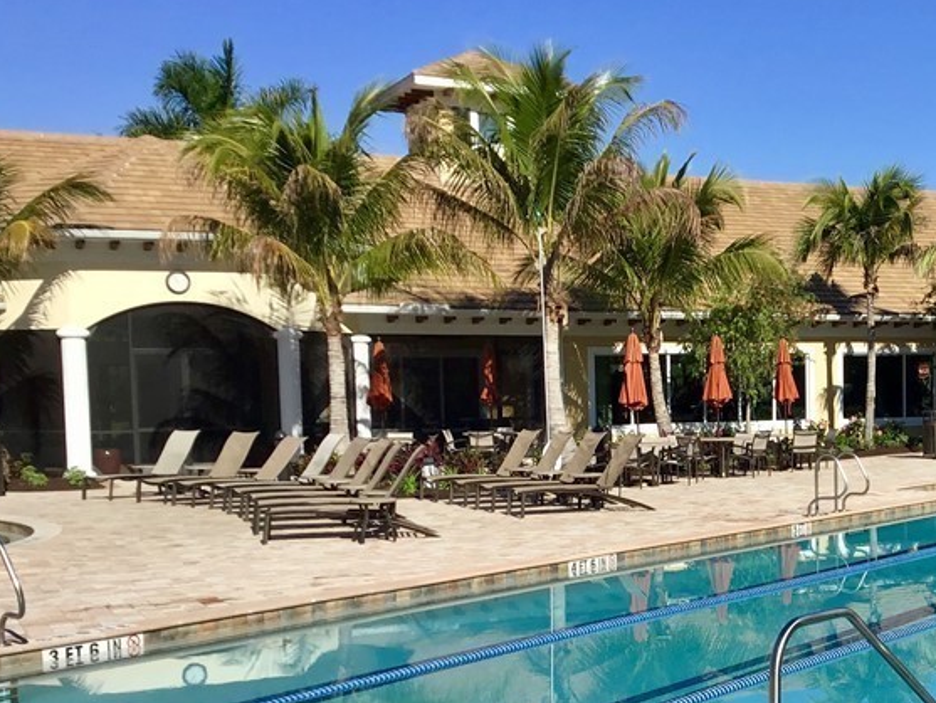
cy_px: 503
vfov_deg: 25.4
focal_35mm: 57
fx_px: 1542
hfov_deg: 32.4
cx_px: 815
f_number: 2.4
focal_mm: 3.3
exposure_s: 1/1988
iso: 25
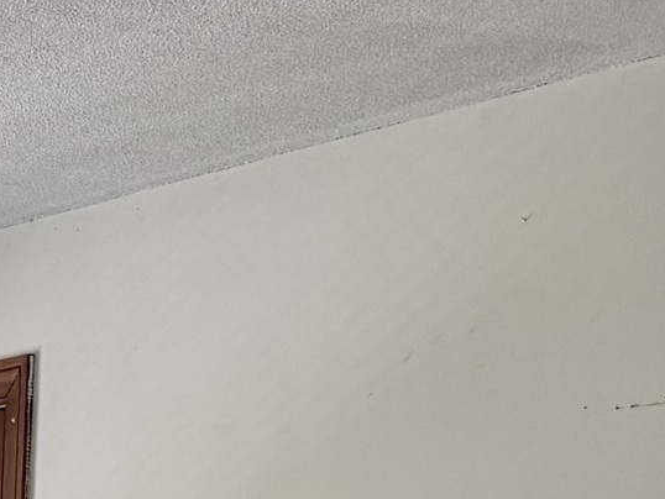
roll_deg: +0.5
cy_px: 1222
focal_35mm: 137
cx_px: -679
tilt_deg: -10.4
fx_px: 2633
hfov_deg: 12.6
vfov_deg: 9.5
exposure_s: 1/121
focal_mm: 6.76
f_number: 1.78
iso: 200
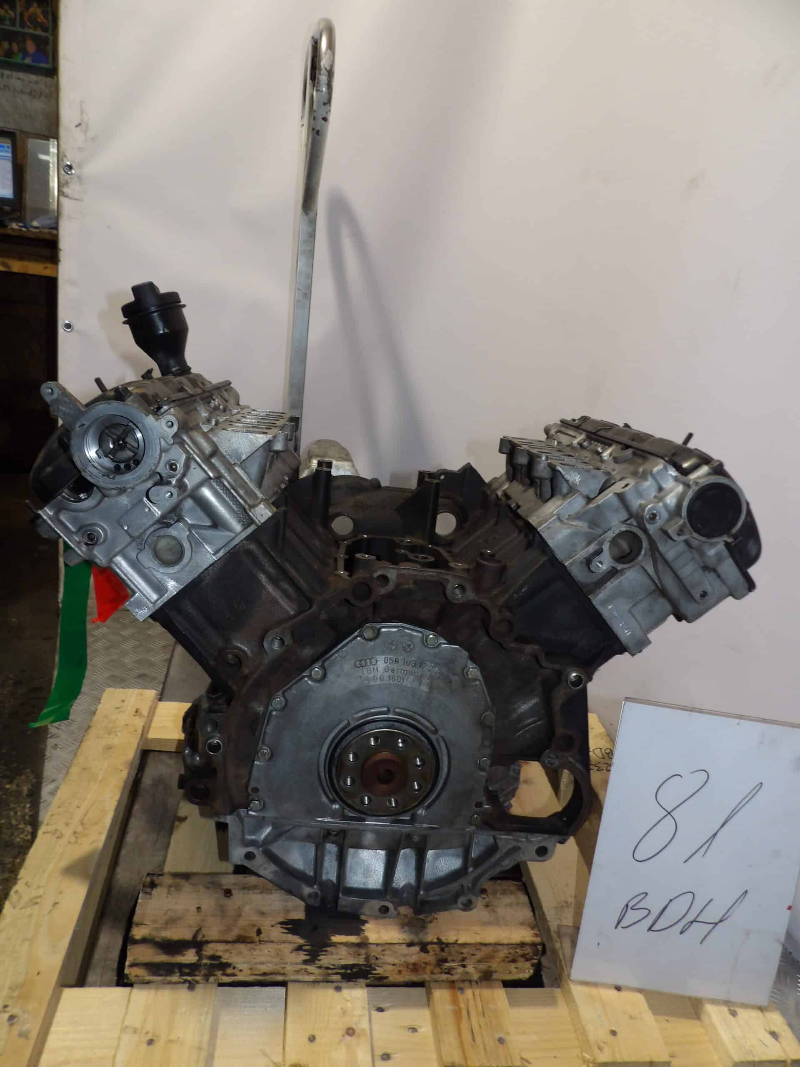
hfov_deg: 56.8
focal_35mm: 24
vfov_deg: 71.6
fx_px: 740
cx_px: 400
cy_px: 534
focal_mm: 4.3
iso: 200
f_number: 3.2
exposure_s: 1/60
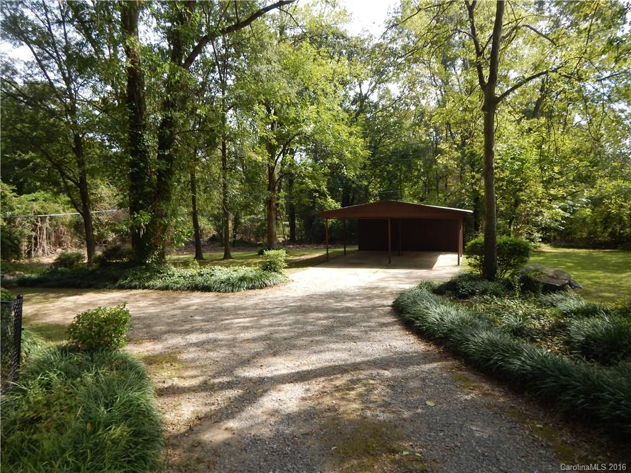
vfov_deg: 61.1
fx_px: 401
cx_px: 316
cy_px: 236
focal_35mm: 22
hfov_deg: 76.4
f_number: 3
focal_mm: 4
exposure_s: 1/400
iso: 125
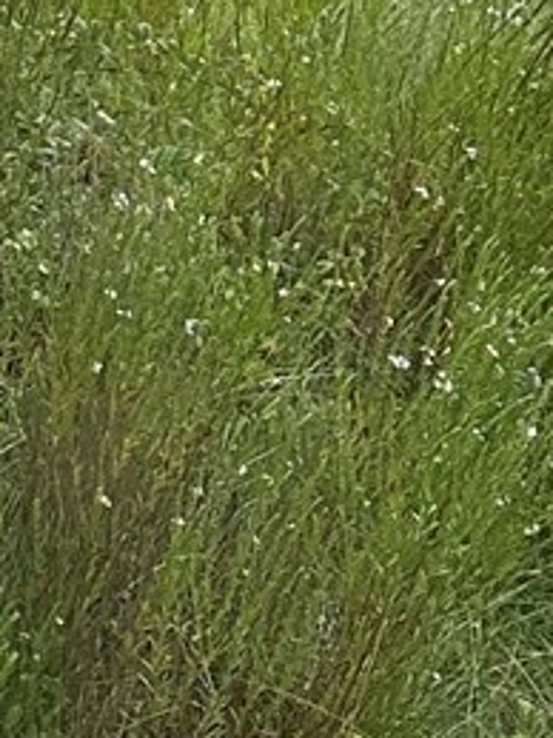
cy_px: -145
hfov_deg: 7.8
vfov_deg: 10.3
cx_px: 550
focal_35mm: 190
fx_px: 4050
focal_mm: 6.86
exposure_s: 1/8197
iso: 80
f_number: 1.78
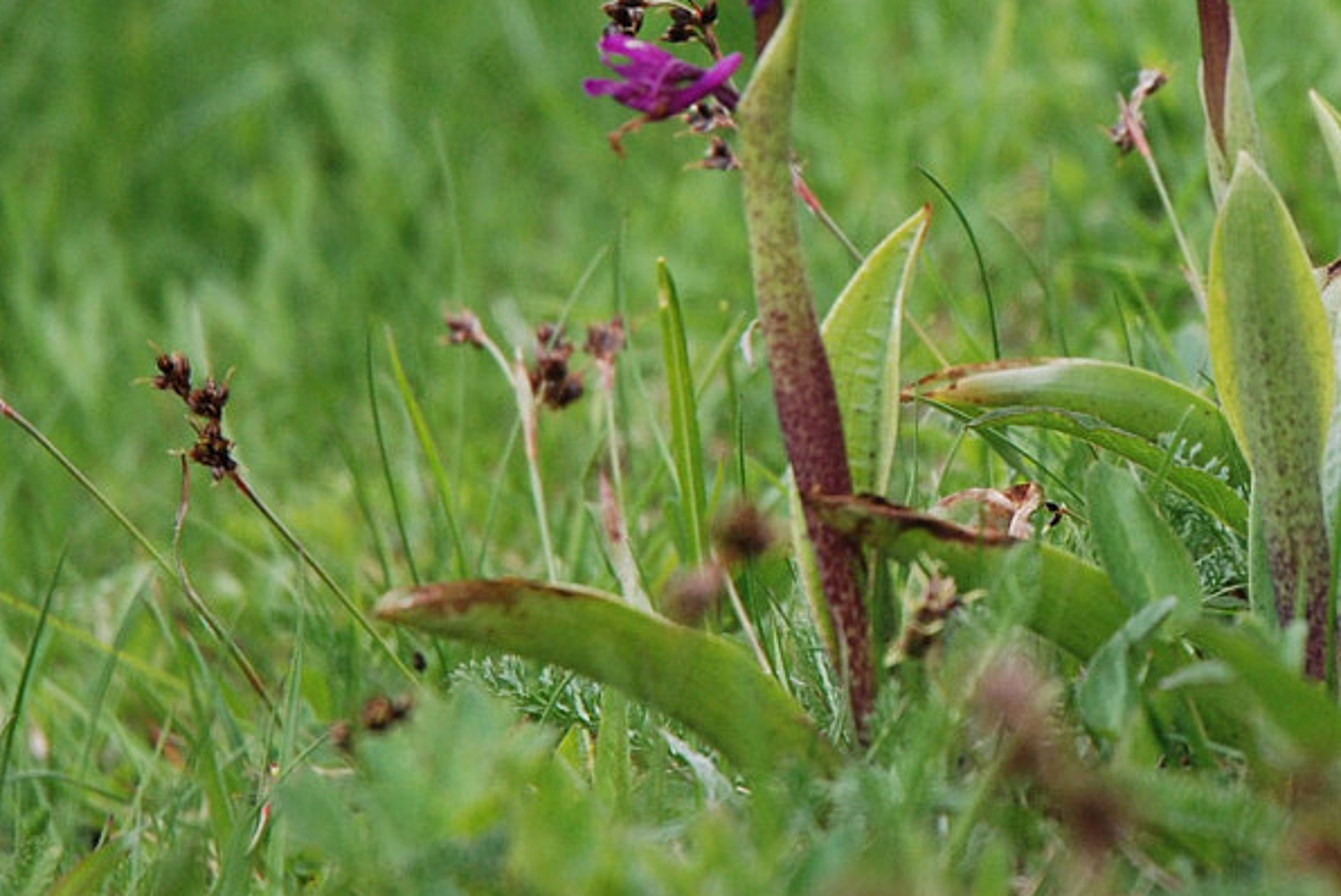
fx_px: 9317
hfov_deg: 8.2
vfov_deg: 5.5
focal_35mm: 250
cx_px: 1082
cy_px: -18
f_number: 4.5
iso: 400
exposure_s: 1/320
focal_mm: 62
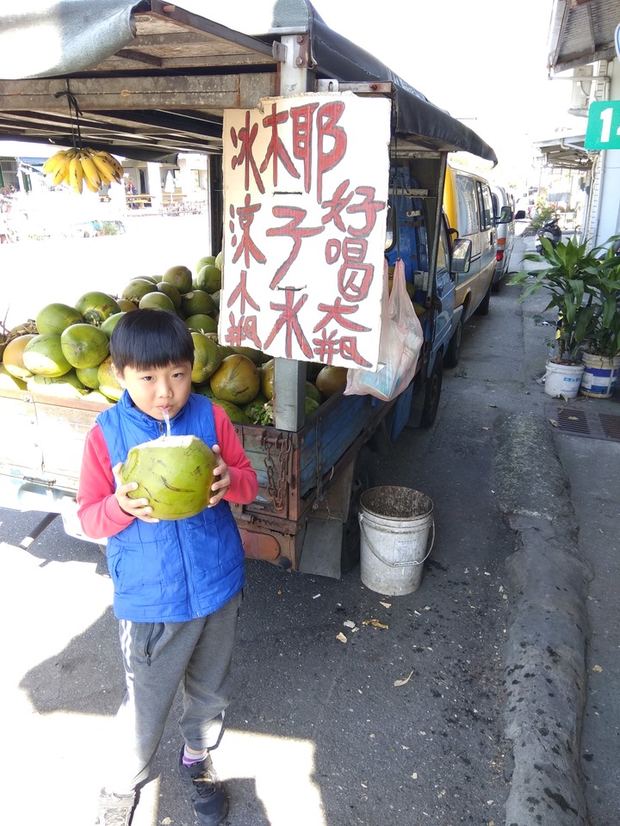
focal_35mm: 21
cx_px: 310
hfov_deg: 63.4
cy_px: 413
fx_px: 502
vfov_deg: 79.0
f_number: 2
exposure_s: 1/120
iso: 125
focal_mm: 3.57
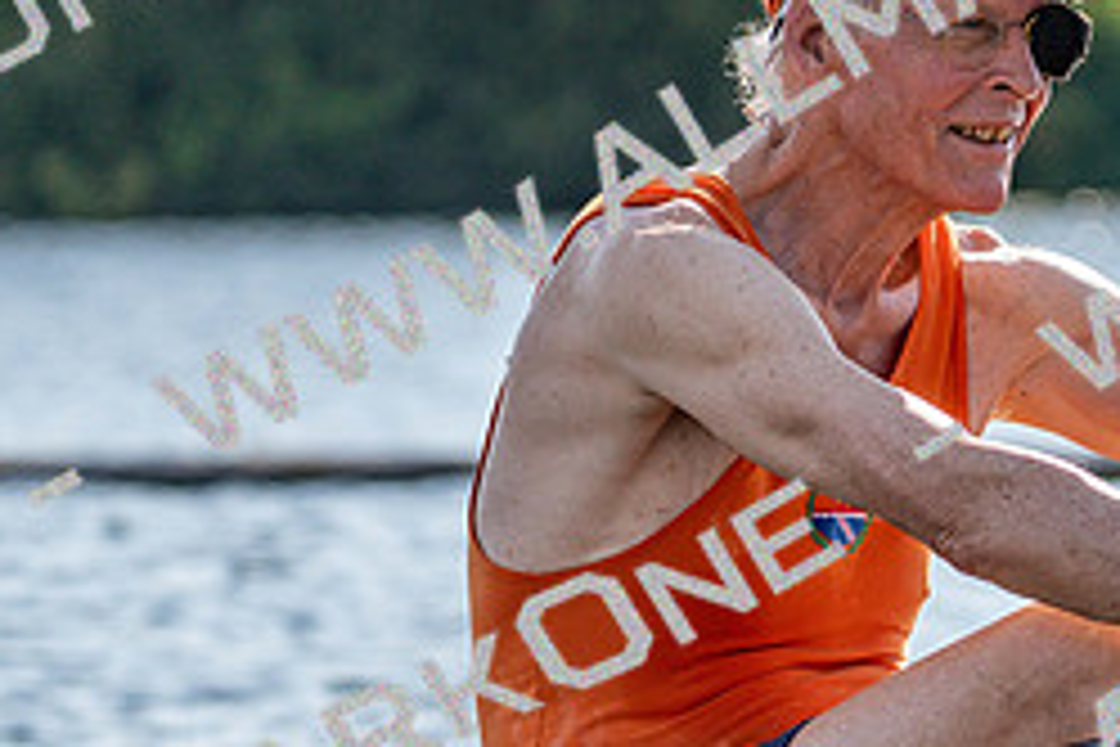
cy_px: 466
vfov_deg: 3.0
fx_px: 14497
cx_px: 711
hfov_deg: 4.4
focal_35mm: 466
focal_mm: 200
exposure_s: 1/1600
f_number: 5.6
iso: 250
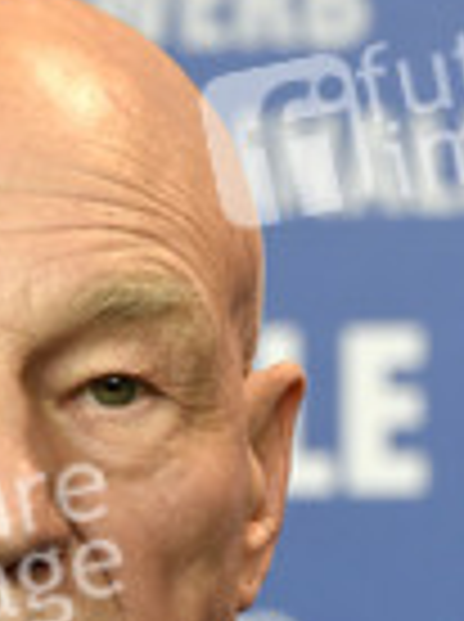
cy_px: 796
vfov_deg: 4.9
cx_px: 25
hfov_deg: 3.7
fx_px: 7261
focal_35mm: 405
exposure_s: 1/200
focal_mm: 145
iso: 2000
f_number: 5.6
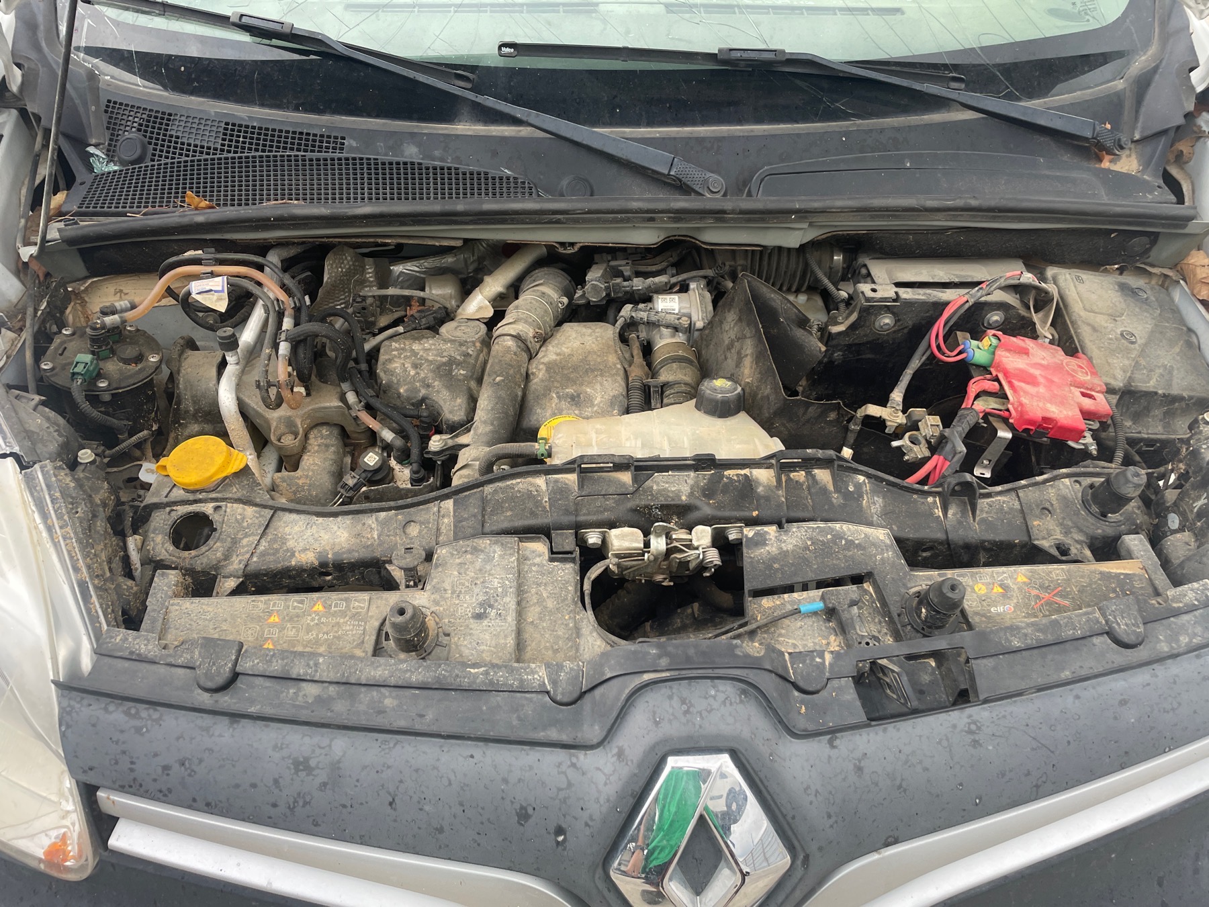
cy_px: 454
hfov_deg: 67.3
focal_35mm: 26
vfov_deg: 53.1
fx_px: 908
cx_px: 604
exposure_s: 1/121
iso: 80
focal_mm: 4.2
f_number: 1.6
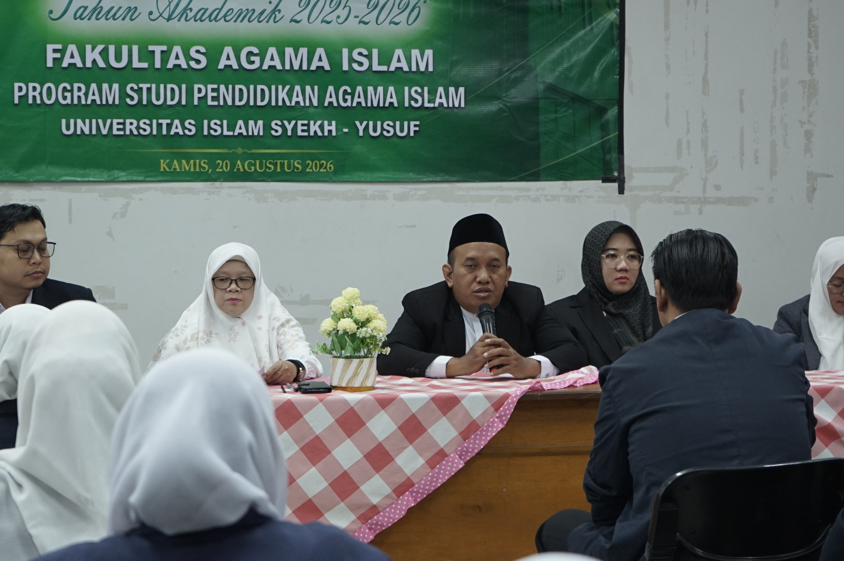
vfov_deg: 13.4
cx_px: 422
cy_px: 280
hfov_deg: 20.0
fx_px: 2389
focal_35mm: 102
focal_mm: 68
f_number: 5.6
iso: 1250
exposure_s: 1/50
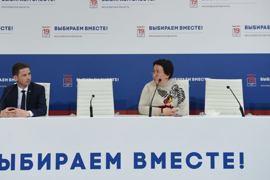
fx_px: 345
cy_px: 73
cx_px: 119
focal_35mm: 46
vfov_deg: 29.2
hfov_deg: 42.7
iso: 4000
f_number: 4
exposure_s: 1/400
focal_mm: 36
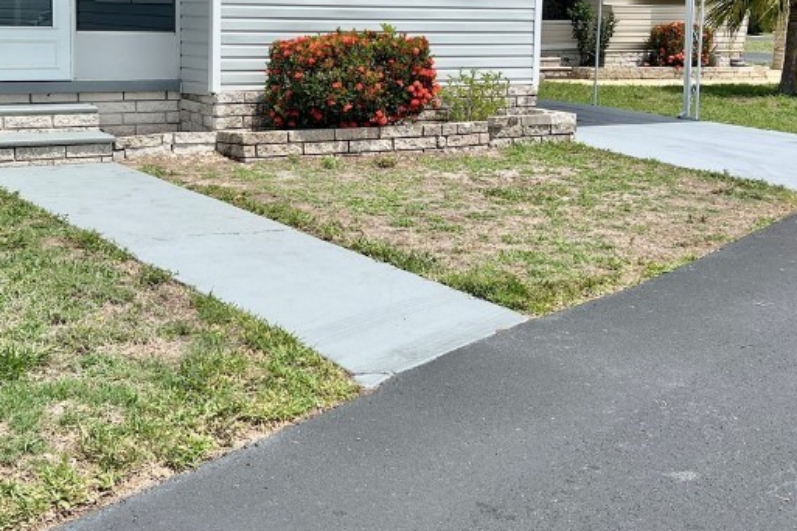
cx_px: 280
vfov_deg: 24.8
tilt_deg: -6.3
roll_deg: -1.1
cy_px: 151
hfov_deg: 36.6
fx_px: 1195
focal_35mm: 54
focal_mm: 5.7
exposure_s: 1/5882
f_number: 1.5
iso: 50
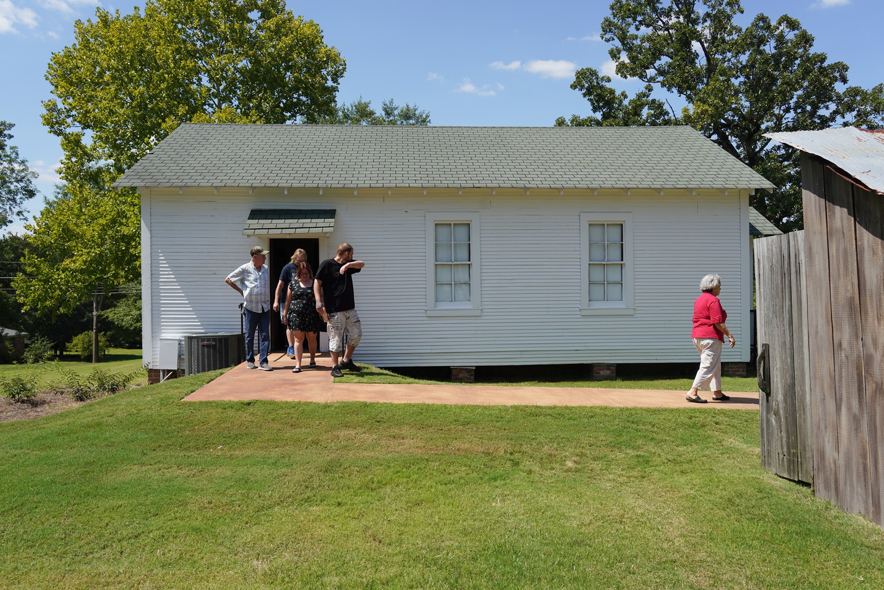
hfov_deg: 65.5
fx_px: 688
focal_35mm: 28
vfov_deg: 46.4
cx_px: 442
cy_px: 295
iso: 100
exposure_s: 1/100
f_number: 8
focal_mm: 28
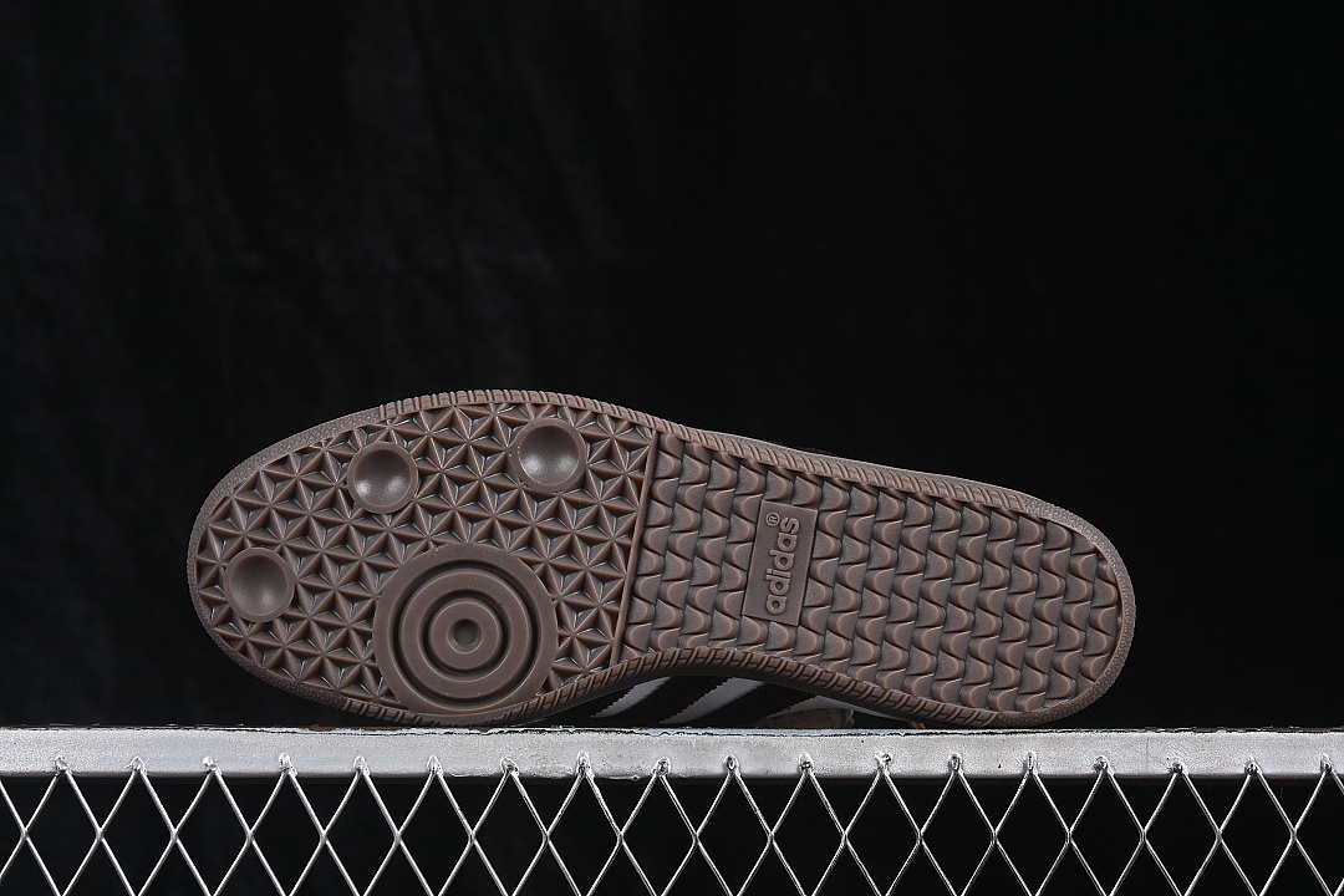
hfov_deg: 27.0
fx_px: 2800
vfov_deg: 18.2
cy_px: 448
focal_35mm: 75
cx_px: 672
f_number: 6.3
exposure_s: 1/60
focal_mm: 50
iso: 160
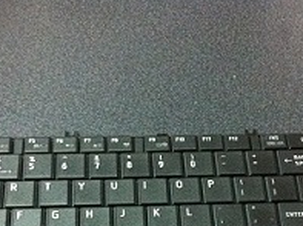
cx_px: 169
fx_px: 647
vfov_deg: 19.2
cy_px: 233
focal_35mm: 74
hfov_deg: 26.4
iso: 640
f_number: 2.8
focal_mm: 3.85
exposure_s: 1/15
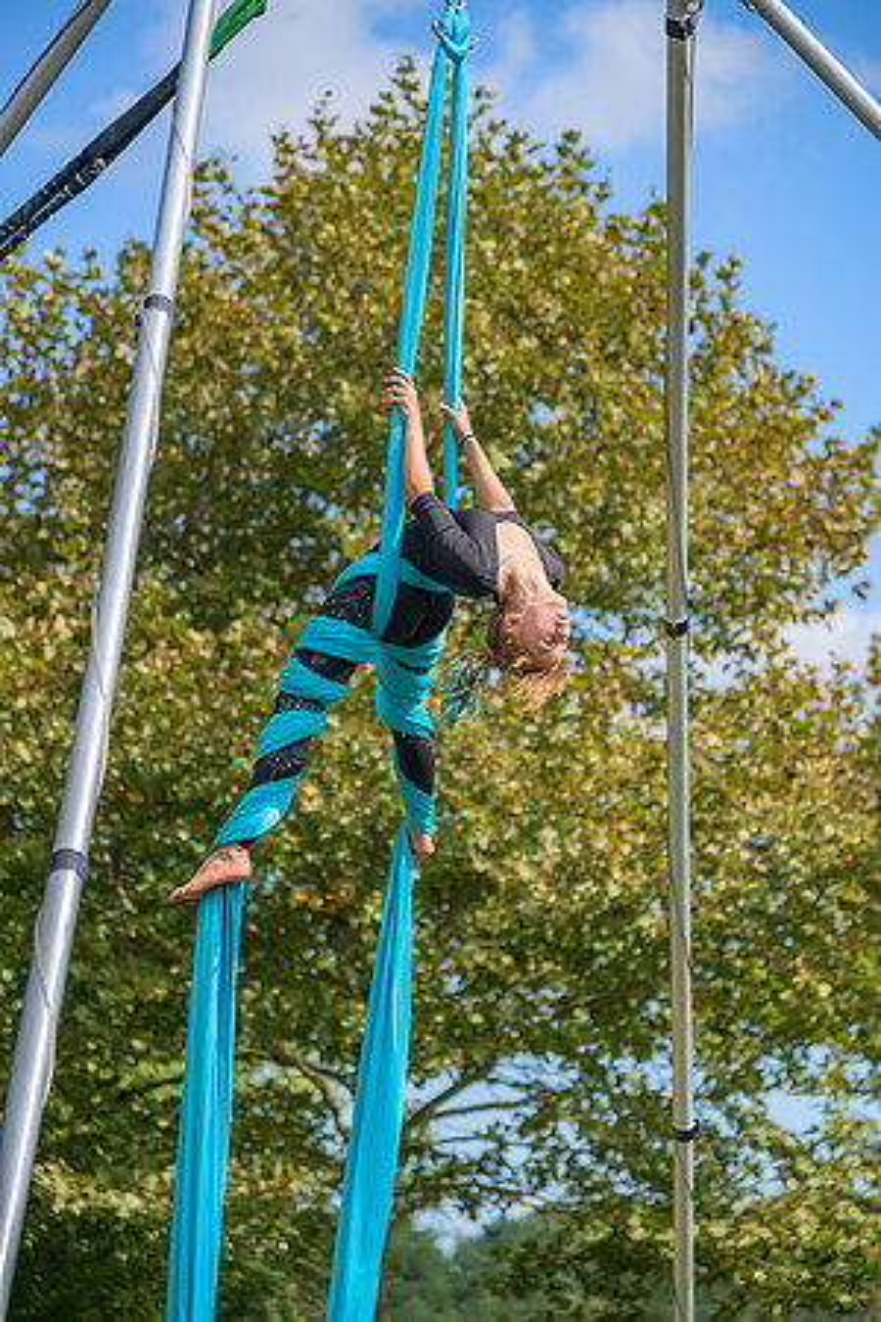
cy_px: 661
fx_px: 4405
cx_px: 440
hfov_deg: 11.4
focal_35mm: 120
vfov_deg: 17.1
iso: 125
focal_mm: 120
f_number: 4
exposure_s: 1/500
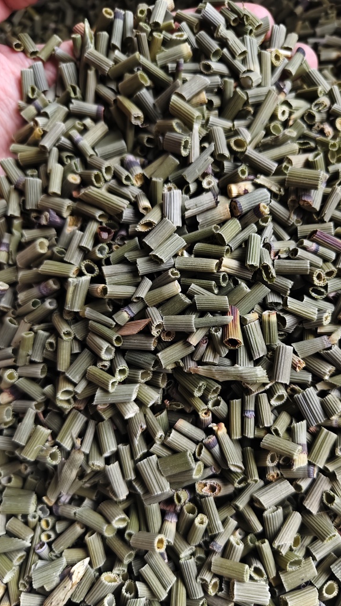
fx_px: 418
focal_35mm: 26
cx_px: 204
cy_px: 313
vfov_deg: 71.9
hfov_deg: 44.2
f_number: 1.88
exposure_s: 1/510
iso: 2273
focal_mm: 5.56
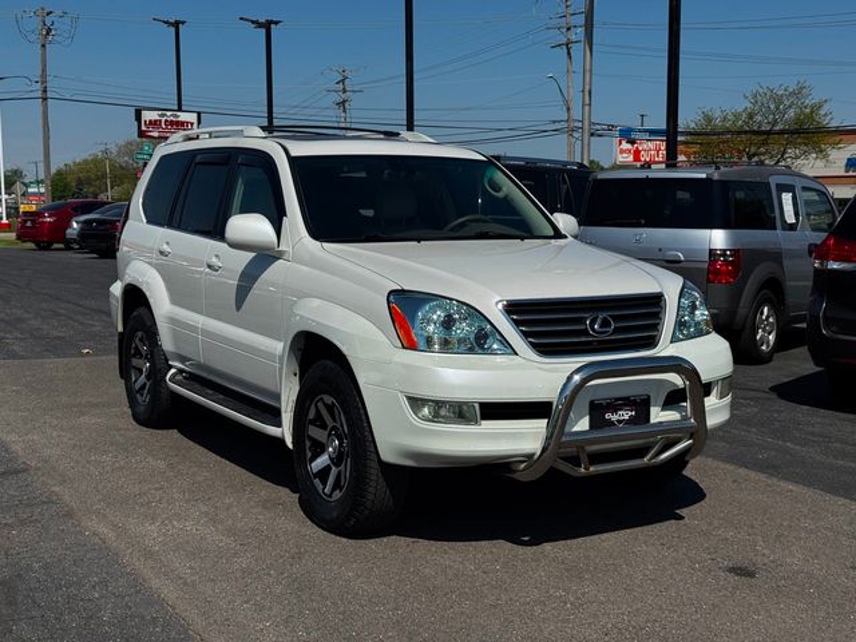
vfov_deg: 30.3
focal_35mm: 48
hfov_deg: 39.7
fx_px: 1187
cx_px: 428
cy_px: 321
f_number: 1.78
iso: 64
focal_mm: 6.76
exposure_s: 1/10526
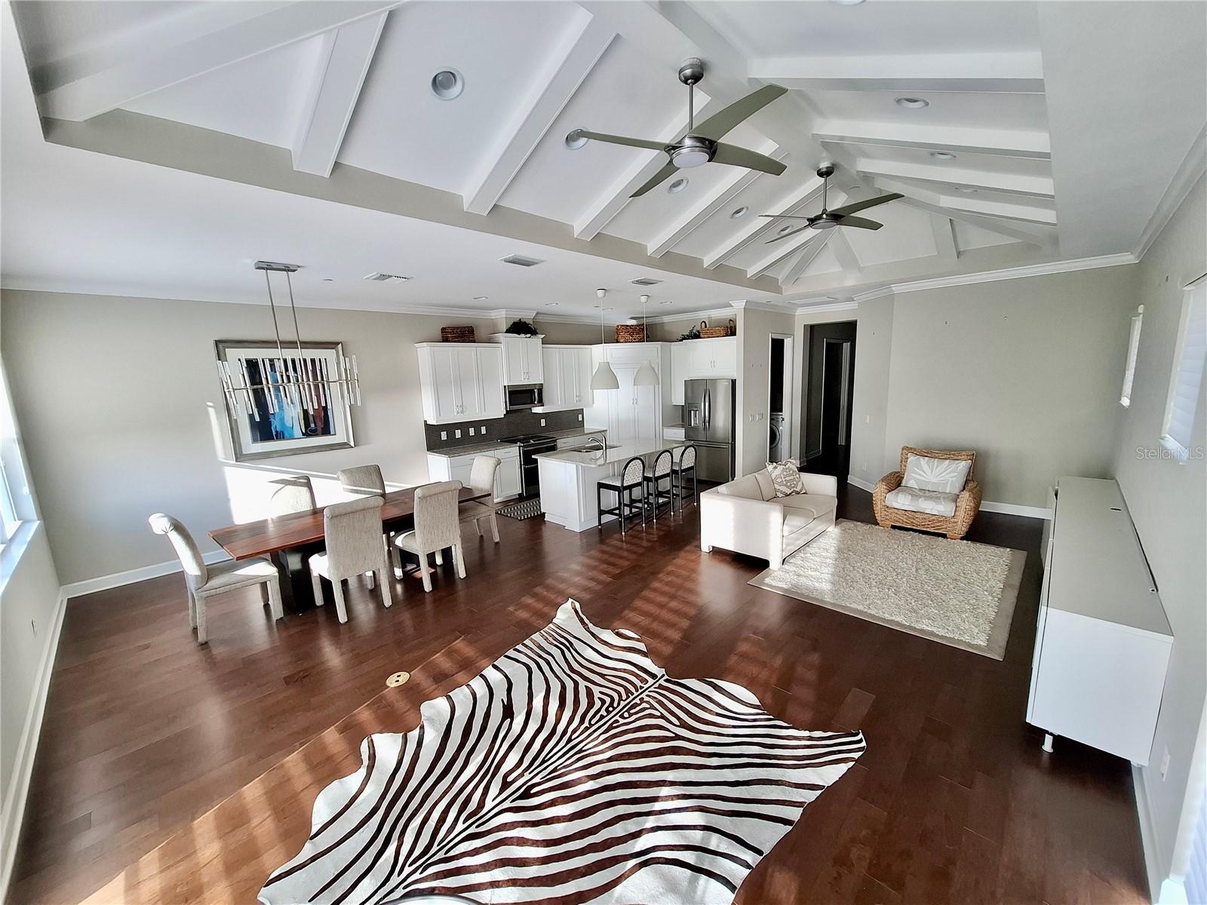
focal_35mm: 13
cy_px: 452
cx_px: 604
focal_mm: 1.74
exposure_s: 1/100
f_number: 2.2
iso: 40
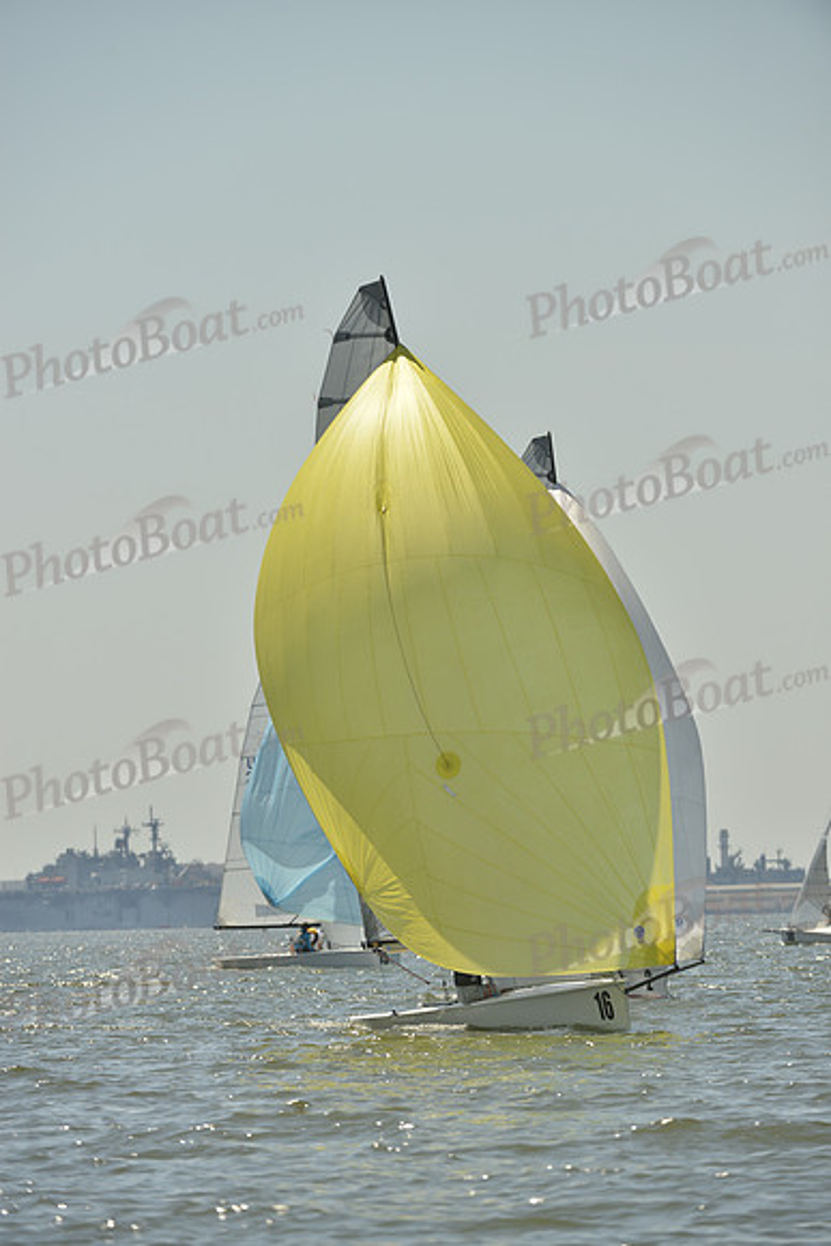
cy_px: 623
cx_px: 416
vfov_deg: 7.9
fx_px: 8996
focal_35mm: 260
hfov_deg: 5.3
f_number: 7.1
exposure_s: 1/1250
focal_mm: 260
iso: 200
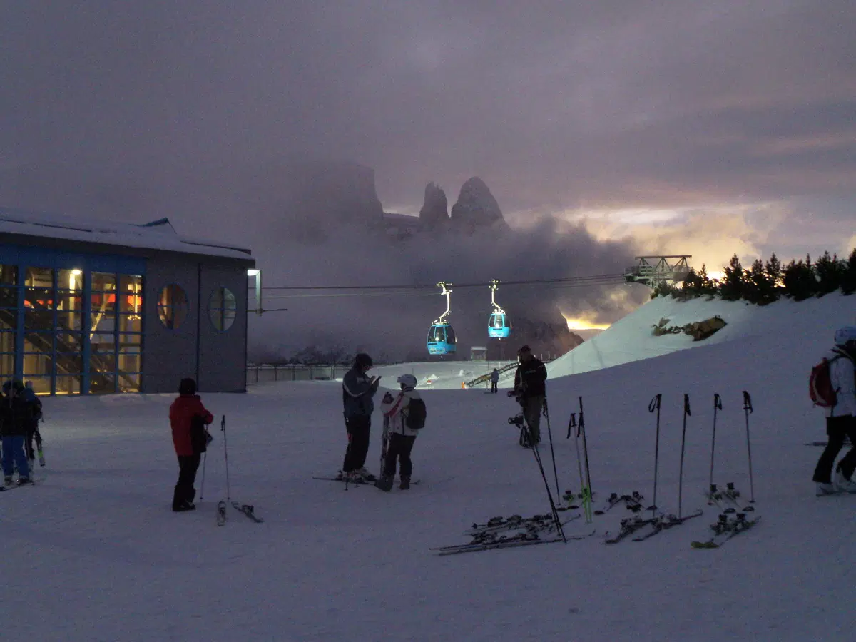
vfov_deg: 28.6
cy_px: 321
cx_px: 428
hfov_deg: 37.5
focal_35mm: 51
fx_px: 1261
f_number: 3.4
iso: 1600
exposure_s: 1/60
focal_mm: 9.2
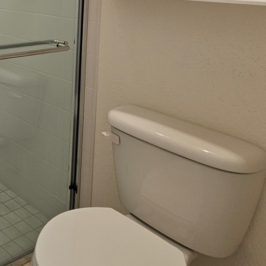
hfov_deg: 31.7
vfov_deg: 40.4
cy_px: 1
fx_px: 313
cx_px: -101
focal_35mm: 36
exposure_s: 1/60
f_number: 2.2
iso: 125
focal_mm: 2.2
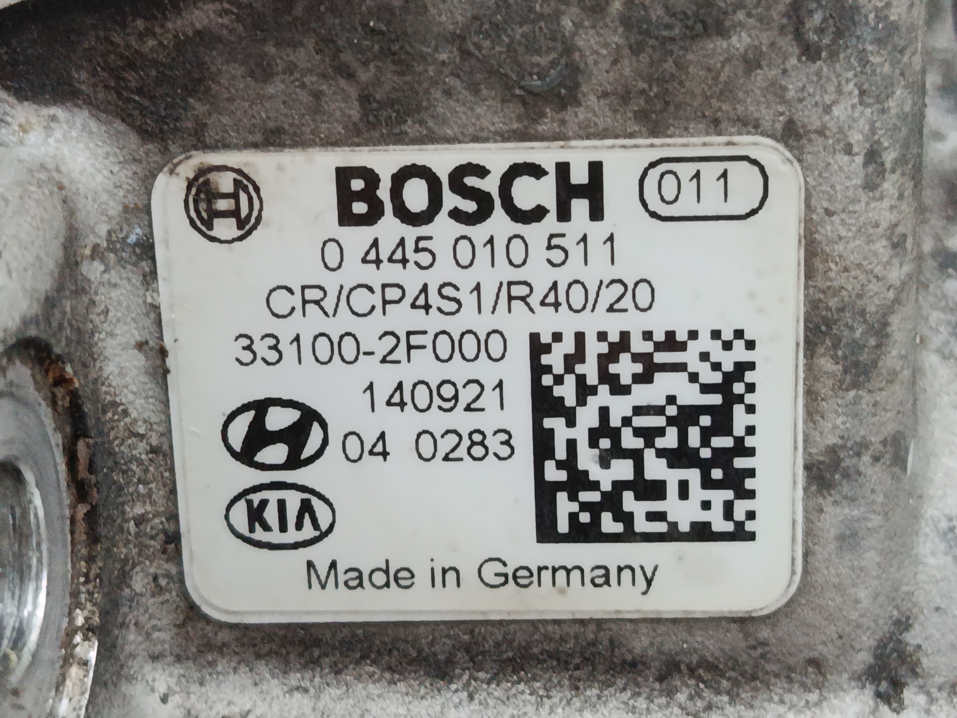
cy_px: 359
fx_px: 1963
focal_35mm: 71
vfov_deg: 20.7
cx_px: 478
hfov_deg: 27.4
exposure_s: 1/33.3
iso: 1294
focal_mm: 5.24
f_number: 1.7
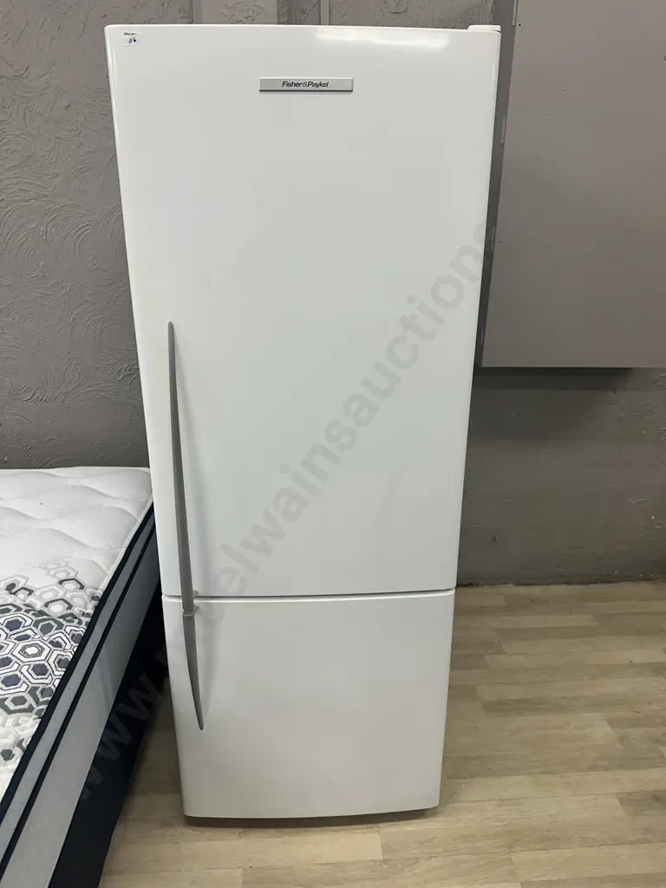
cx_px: 333
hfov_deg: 56.8
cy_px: 444
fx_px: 616
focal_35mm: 24
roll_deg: -0.5
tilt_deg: -20.2
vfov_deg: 71.6
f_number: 1.78
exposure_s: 1/100
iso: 100
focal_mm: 6.86
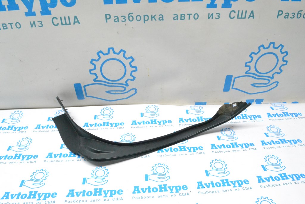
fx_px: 229
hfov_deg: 67.4
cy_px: 102
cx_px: 152
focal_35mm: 27
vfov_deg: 47.9
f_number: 14
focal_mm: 18
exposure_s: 1/80
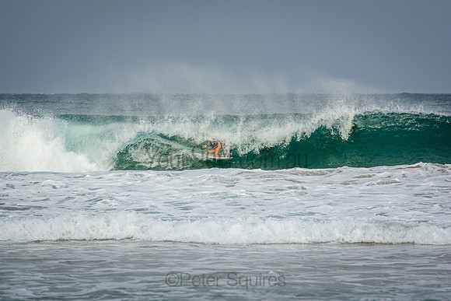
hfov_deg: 6.9
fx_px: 3759
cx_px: 226
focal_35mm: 300
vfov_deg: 4.6
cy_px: 150
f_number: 5.6
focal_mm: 200
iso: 200
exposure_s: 1/800
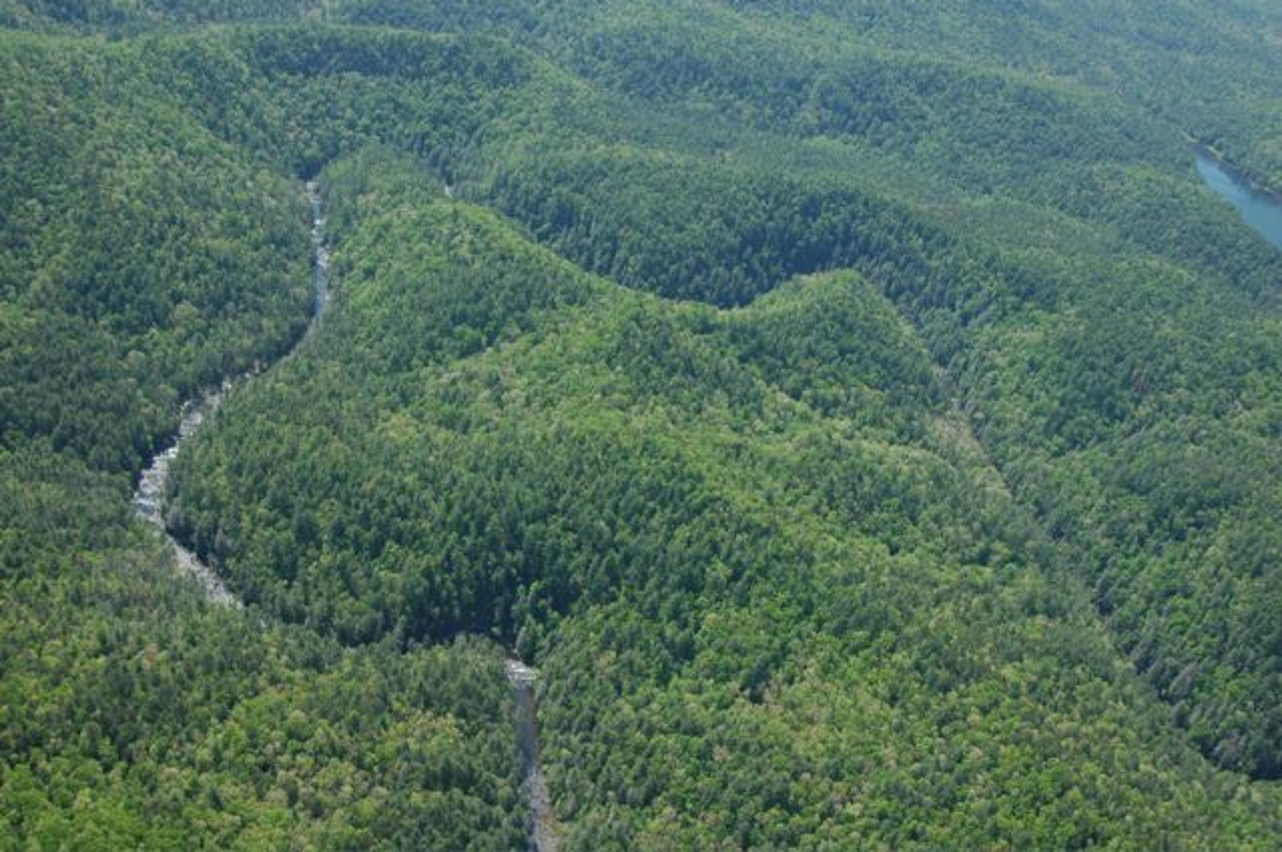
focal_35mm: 36
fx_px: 1281
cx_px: 641
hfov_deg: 53.2
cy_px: 426
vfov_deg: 36.8
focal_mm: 24
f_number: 8
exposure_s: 1/250
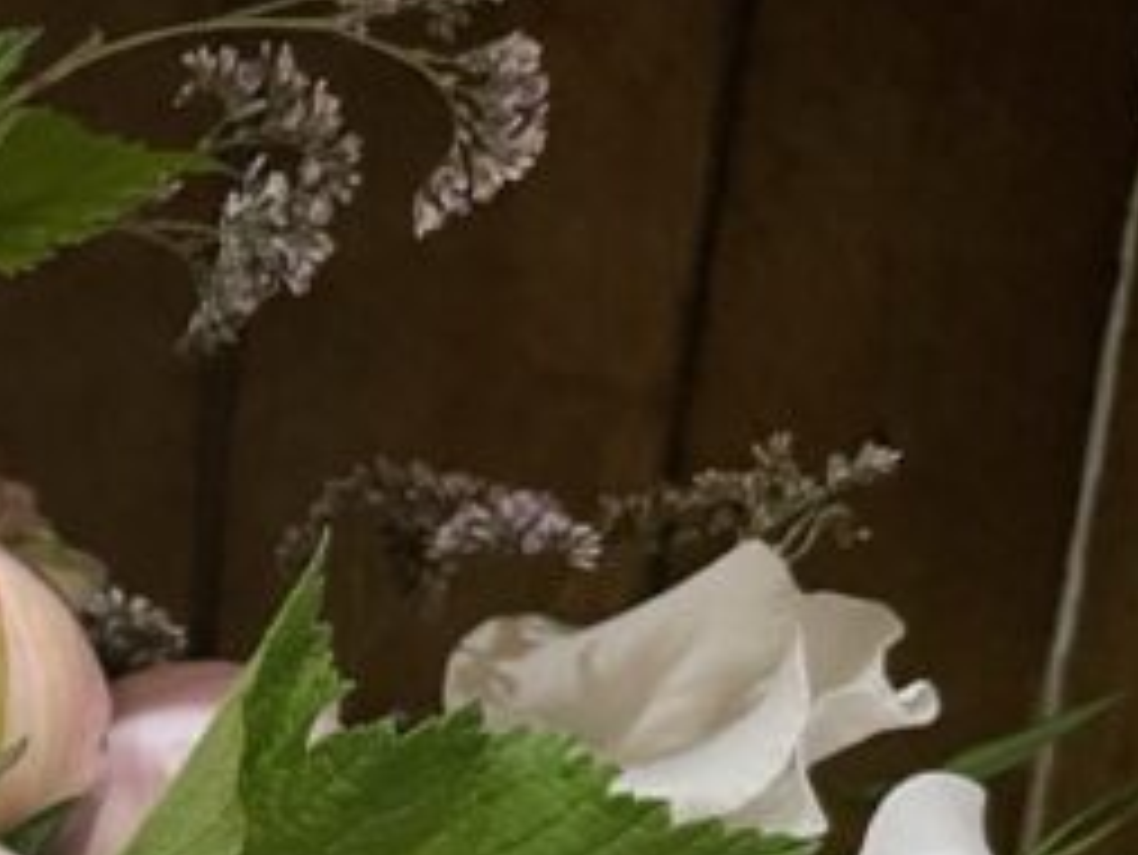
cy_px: 1022
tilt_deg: -18.5
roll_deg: -1.0
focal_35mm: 79
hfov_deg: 22.3
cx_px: -315
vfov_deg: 17.8
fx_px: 2598
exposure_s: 1/50
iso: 250
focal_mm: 4.2
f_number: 1.6
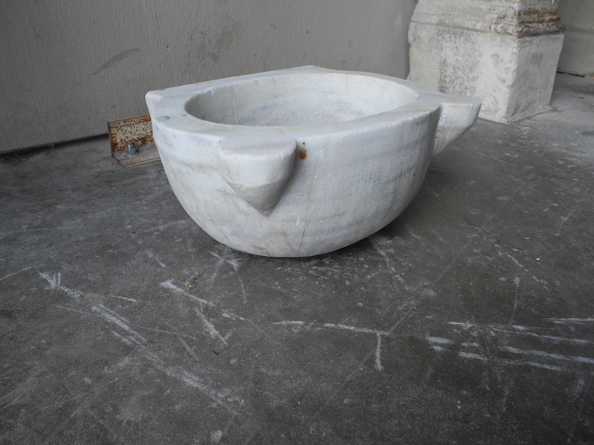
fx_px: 480
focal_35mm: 28
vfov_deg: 49.7
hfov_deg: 63.4
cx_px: 297
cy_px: 222
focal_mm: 6
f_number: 3.5
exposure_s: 1/60
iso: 100
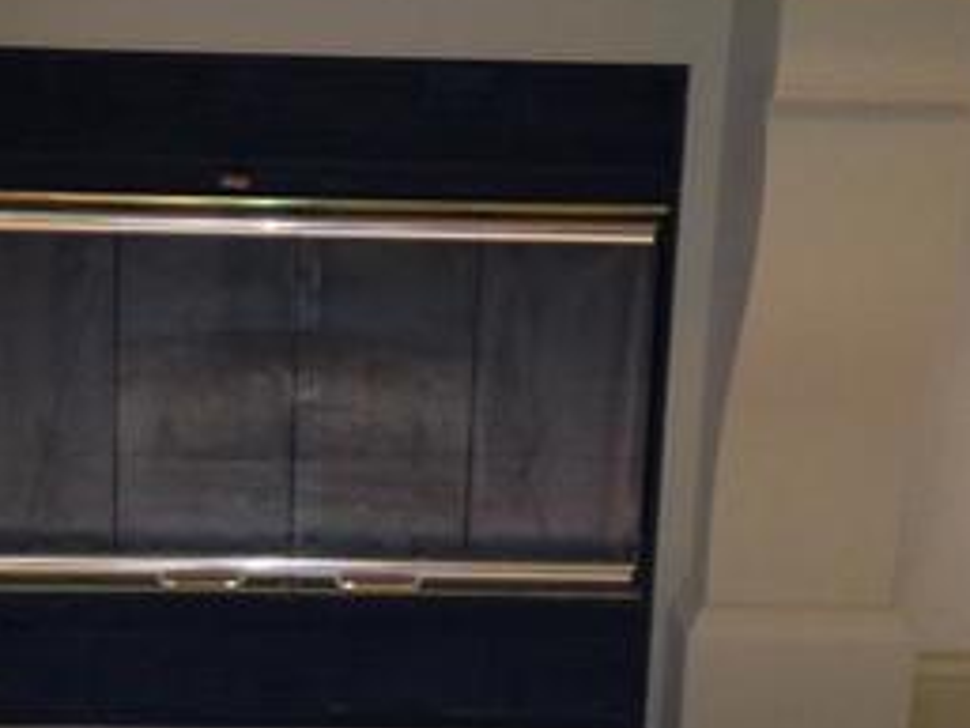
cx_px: 349
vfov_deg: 18.0
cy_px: 245
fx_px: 2299
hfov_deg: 23.7
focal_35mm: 82
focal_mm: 4.13
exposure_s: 1/20
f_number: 2.4
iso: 200
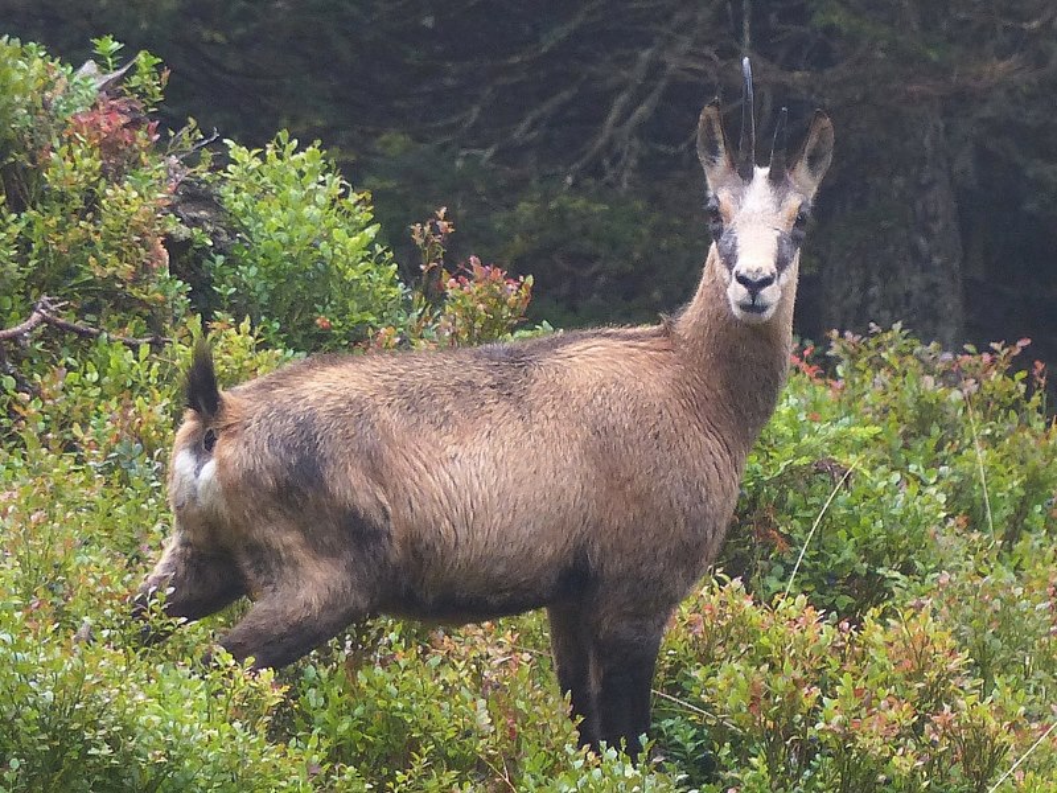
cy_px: 396
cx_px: 528
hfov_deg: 6.1
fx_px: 9863
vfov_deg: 4.6
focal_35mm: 323
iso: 250
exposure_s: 1/100
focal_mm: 58.2
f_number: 2.8
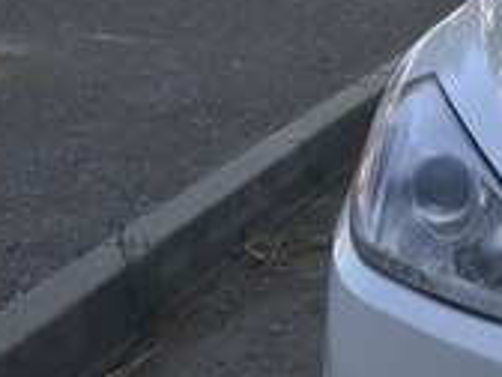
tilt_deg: -14.3
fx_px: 1595
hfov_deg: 15.4
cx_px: 896
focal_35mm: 110
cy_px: 121
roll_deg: -3.4
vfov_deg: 13.4
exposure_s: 1/754
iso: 20
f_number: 1.8
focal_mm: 3.99
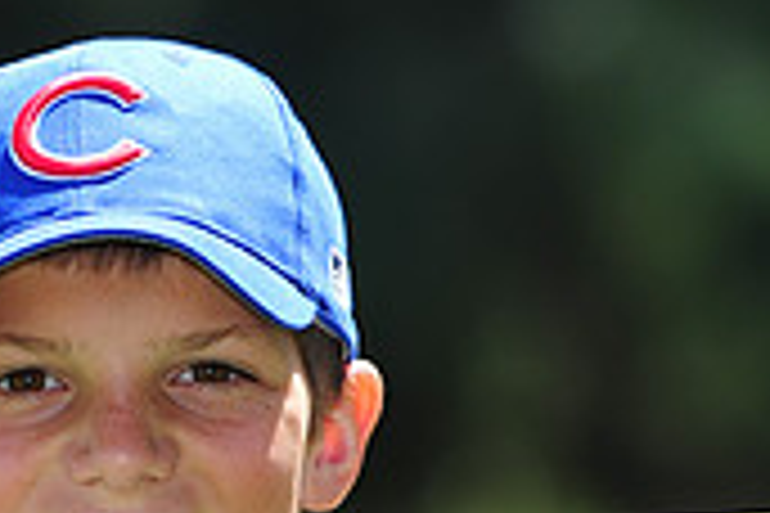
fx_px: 14479
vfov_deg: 2.0
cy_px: 666
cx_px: 117
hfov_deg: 3.0
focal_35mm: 677
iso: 200
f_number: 4.5
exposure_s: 1/640
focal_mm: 200
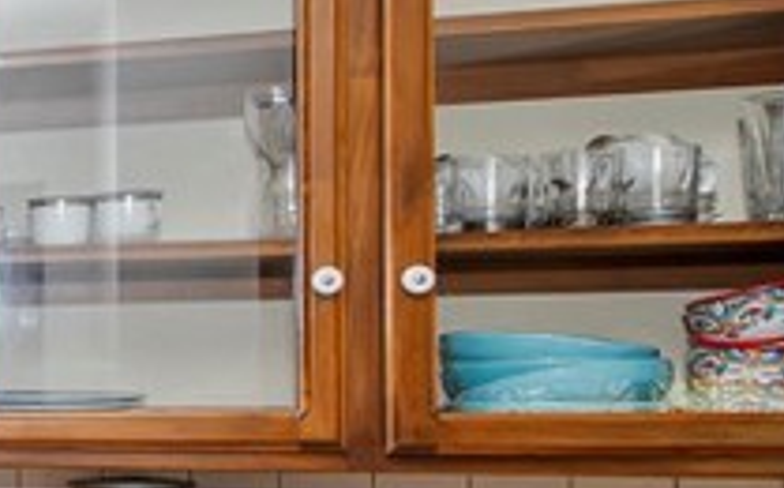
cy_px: 396
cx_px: -709
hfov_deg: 19.6
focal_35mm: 70
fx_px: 1494
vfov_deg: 18.4
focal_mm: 14
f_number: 8
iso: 400
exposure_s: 1/20
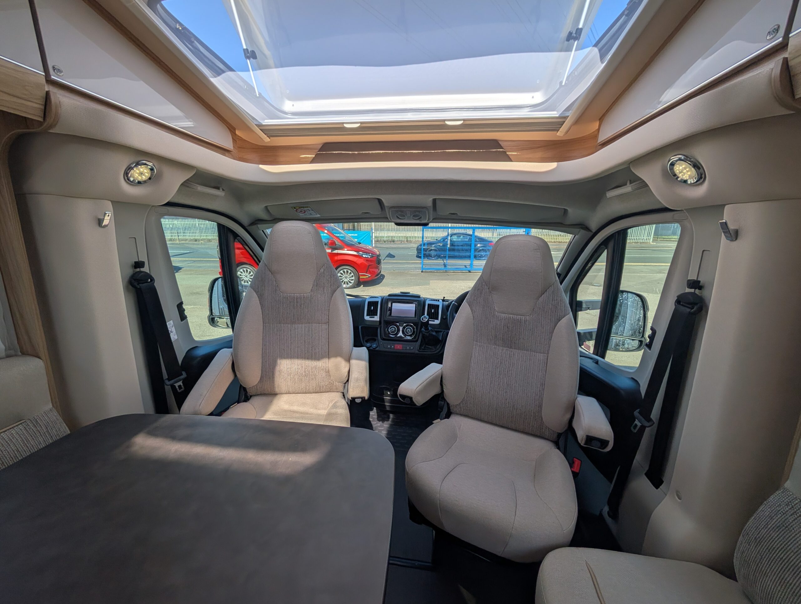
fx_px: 278
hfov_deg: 110.5
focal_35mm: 12
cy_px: 302
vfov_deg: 94.6
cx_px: 400
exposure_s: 1/2545
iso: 52
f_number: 1.7
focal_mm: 2.02
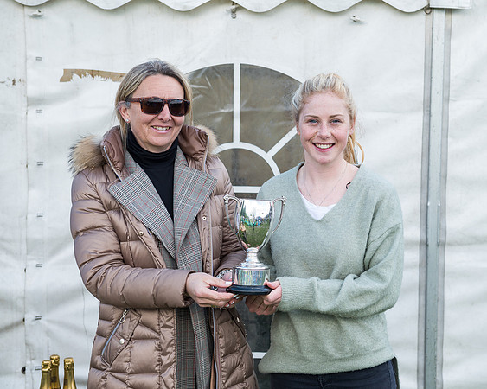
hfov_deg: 27.8
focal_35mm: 68
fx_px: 979
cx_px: 315
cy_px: 181
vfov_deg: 22.5
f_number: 4.5
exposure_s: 1/320
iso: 200
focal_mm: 55
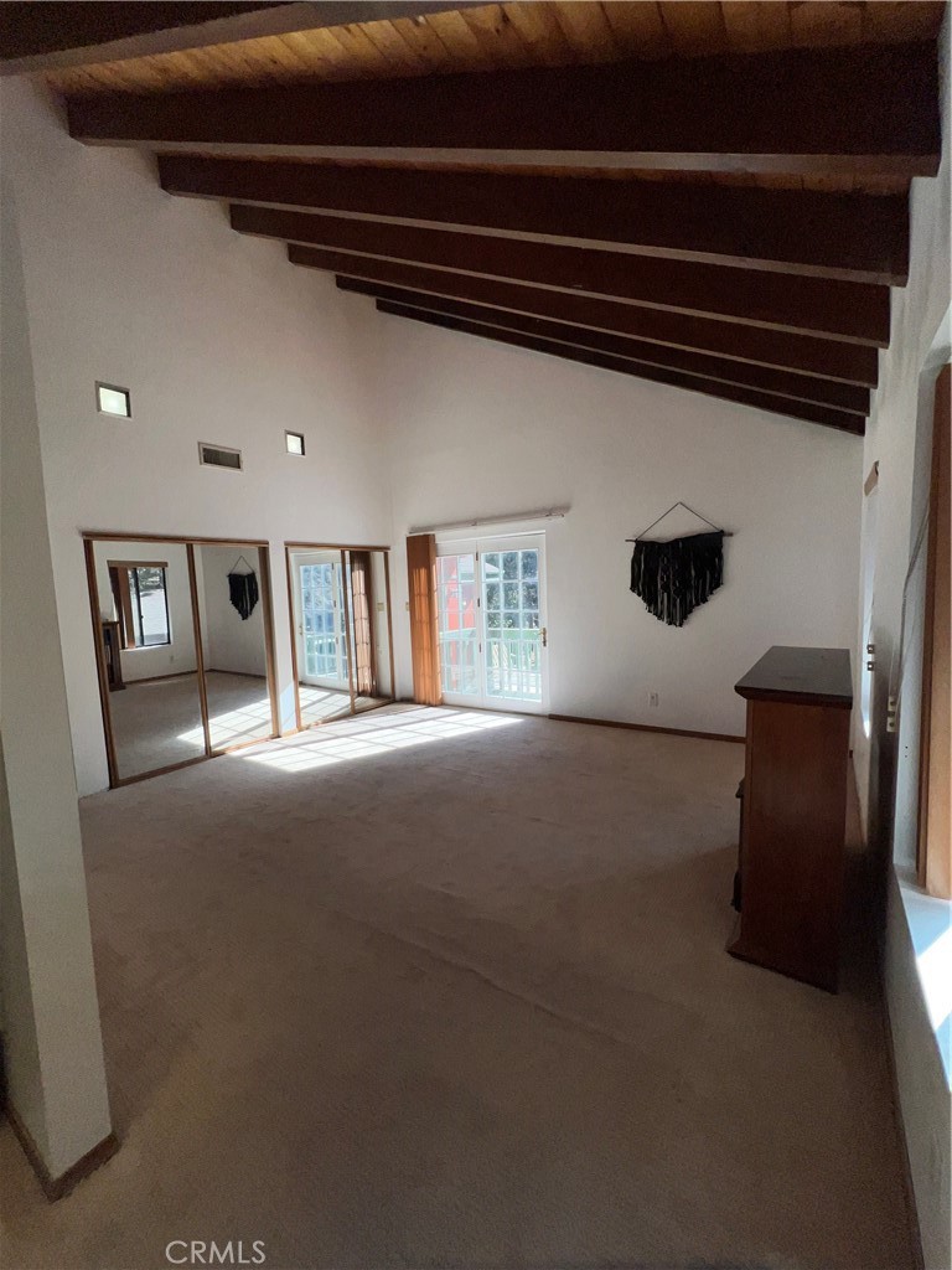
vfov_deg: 106.2
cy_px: 635
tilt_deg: -4.5
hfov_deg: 89.9
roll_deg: +2.5
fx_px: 477
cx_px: 476
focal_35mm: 13
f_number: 1.8
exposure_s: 1/786
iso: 25
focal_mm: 1.57
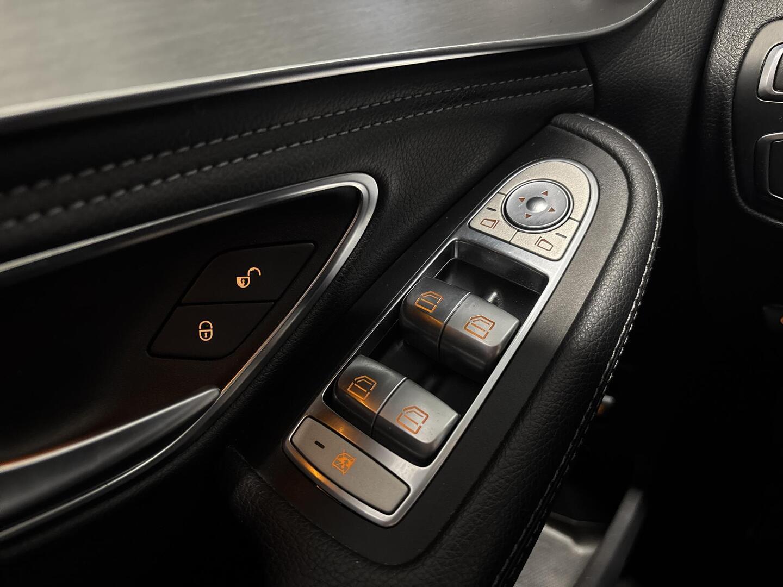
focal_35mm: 26
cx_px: 392
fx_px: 588
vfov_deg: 53.1
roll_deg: +5.2
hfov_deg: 67.3
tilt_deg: -26.2
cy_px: 294
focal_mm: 5.96
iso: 800
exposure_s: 1/30
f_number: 1.6
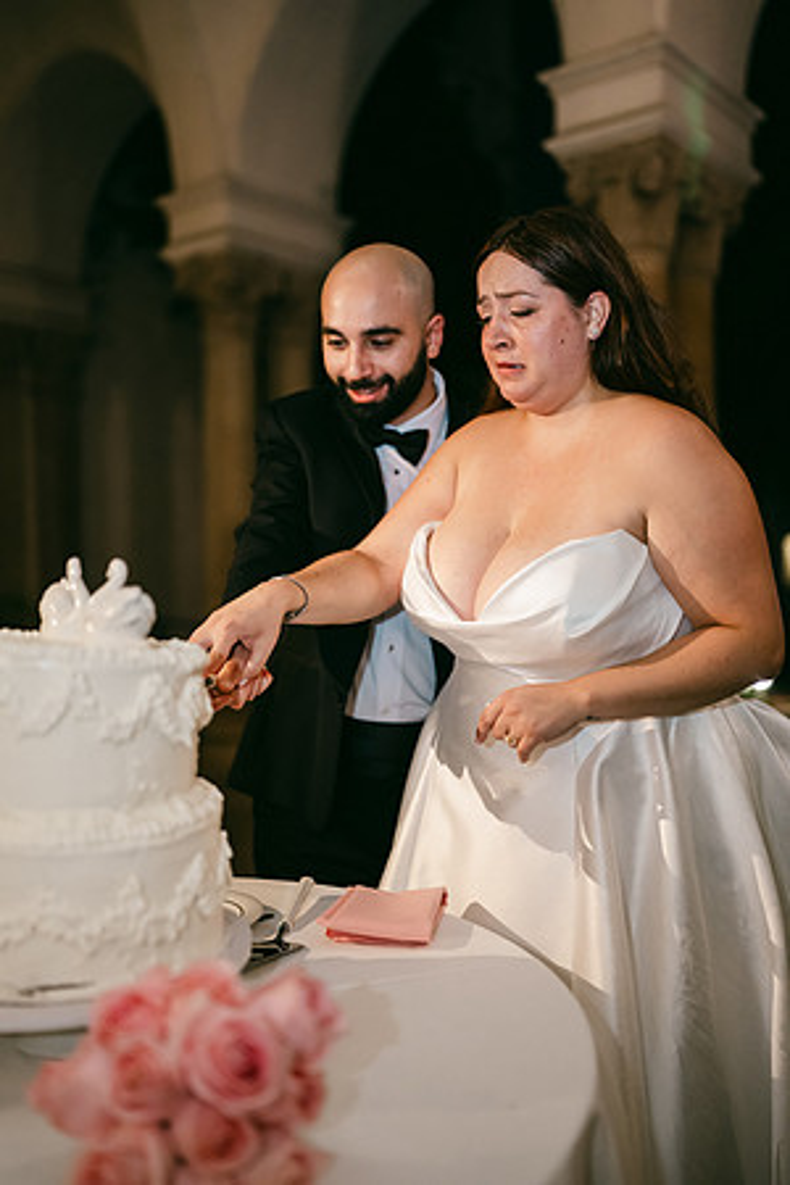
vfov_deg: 54.4
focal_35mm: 35
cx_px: 395
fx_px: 1152
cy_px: 592
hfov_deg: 37.9
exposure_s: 1/125
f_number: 1.2
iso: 1250
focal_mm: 35
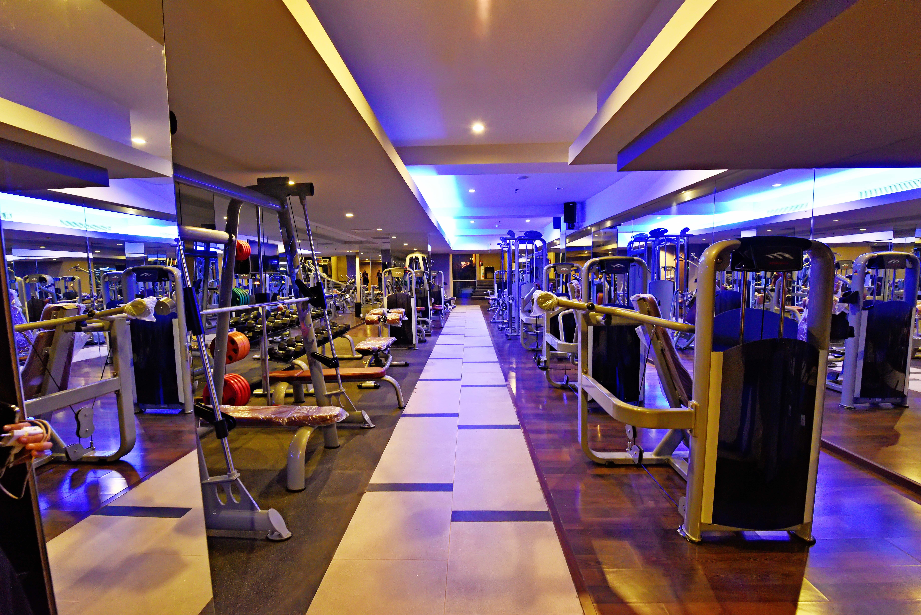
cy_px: 308
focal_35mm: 14
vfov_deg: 81.2
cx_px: 460
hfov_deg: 104.2
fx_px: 358
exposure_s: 1/13
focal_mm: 14
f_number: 8
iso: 3200
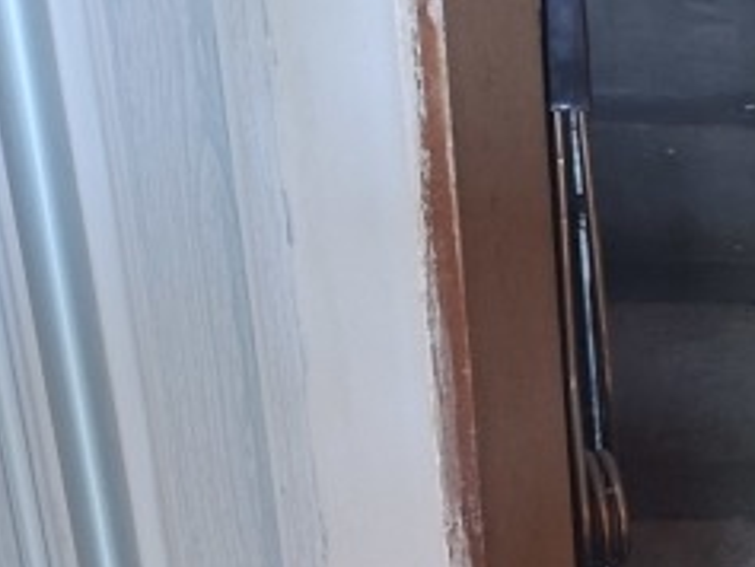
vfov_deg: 14.5
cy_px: 780
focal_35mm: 97
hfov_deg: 19.0
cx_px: 937
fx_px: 2117
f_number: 1.8
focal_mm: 5.54
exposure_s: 1/33
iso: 400
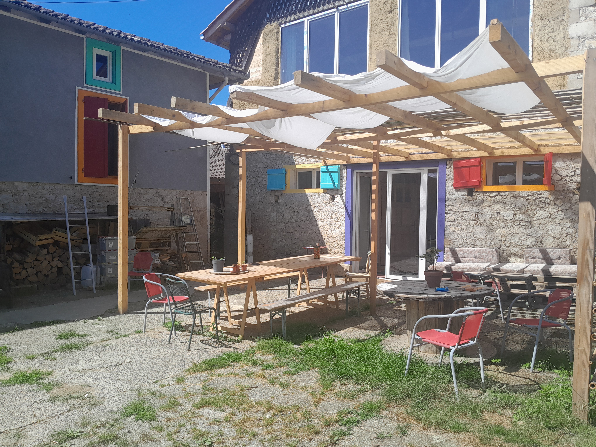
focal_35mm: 26
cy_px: 224
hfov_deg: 67.3
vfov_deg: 53.1
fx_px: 448
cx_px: 298
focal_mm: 3.98
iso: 40
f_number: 1.8
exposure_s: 1/407
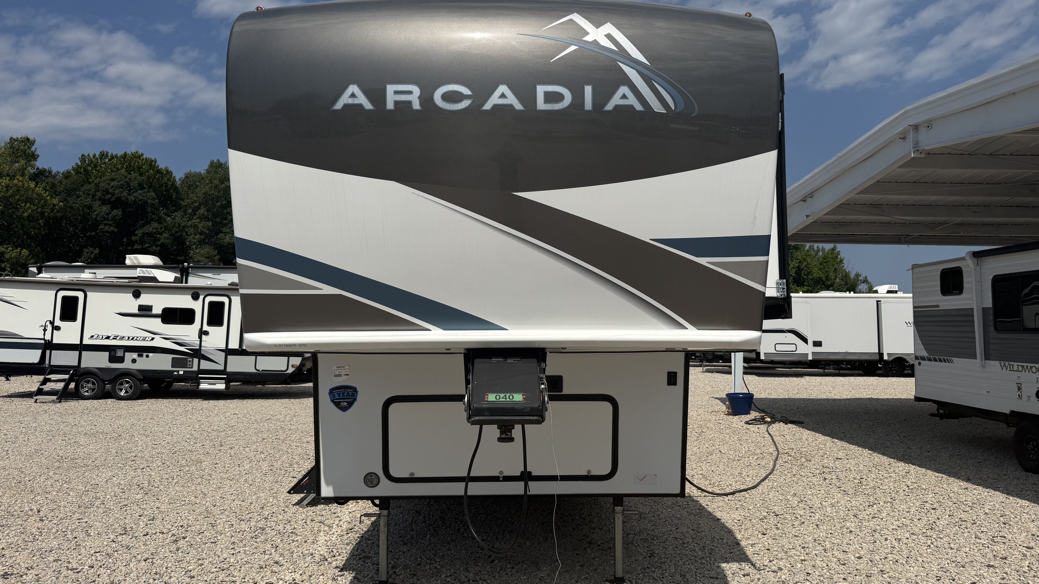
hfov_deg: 69.9
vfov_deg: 42.8
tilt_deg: +5.8
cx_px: 531
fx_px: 744
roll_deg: -0.7
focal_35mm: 27
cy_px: 255
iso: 80
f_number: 1.78
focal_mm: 6.76
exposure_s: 1/11905
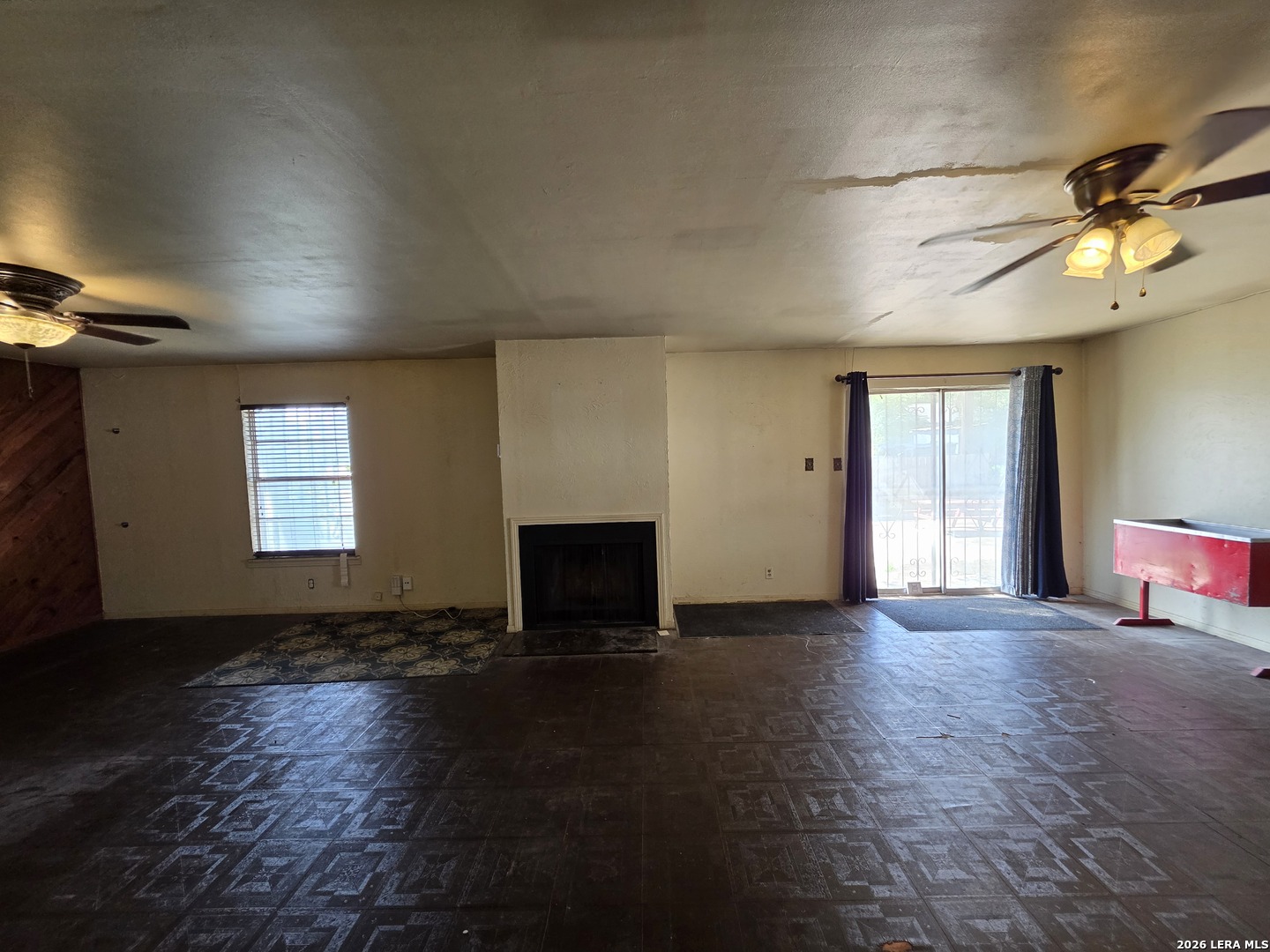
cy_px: 476
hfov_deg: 106.2
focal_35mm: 13
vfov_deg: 89.9
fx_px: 477
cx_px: 635
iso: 200
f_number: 1.9
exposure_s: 1/120
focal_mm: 2.2
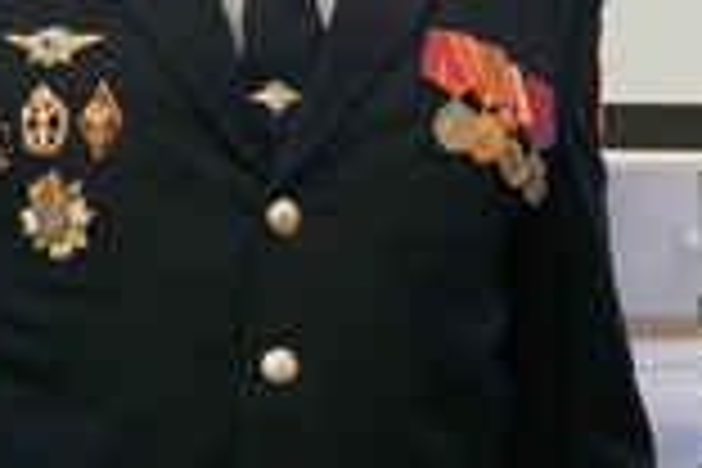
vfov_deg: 8.6
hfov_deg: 12.8
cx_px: 626
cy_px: 189
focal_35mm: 159
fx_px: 3100
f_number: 4
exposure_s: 1/160
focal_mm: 22
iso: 800
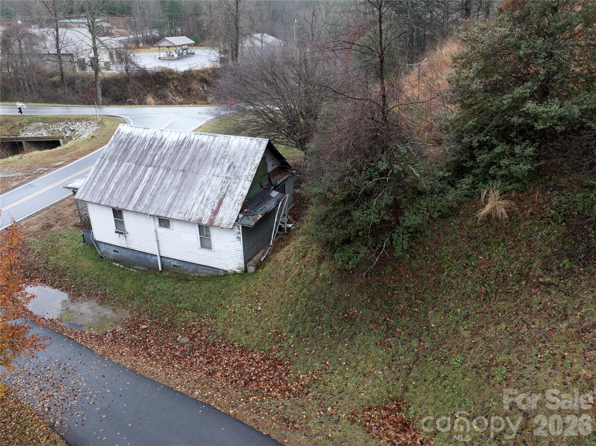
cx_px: 298
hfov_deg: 71.6
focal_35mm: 24
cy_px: 223
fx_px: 413
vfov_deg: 56.8
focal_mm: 12.29
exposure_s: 1/100
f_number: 2.8
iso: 110
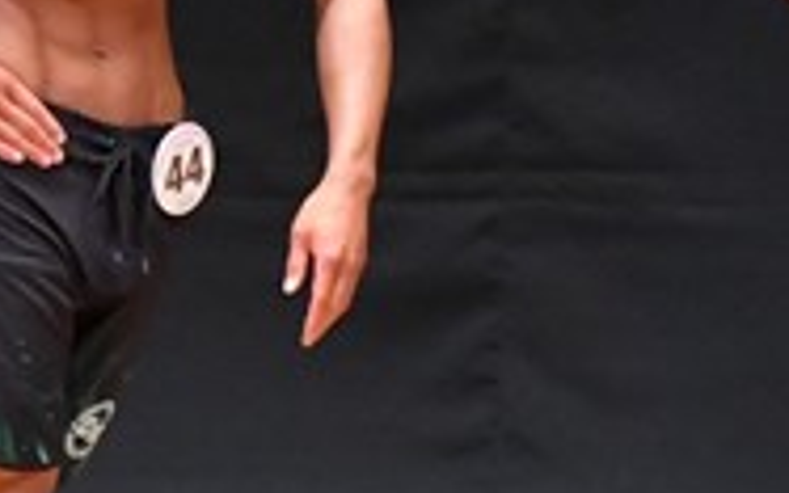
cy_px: 253
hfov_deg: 2.2
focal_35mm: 951
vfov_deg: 1.4
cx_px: 411
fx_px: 20455
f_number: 5.6
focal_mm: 150
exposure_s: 1/400
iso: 8000
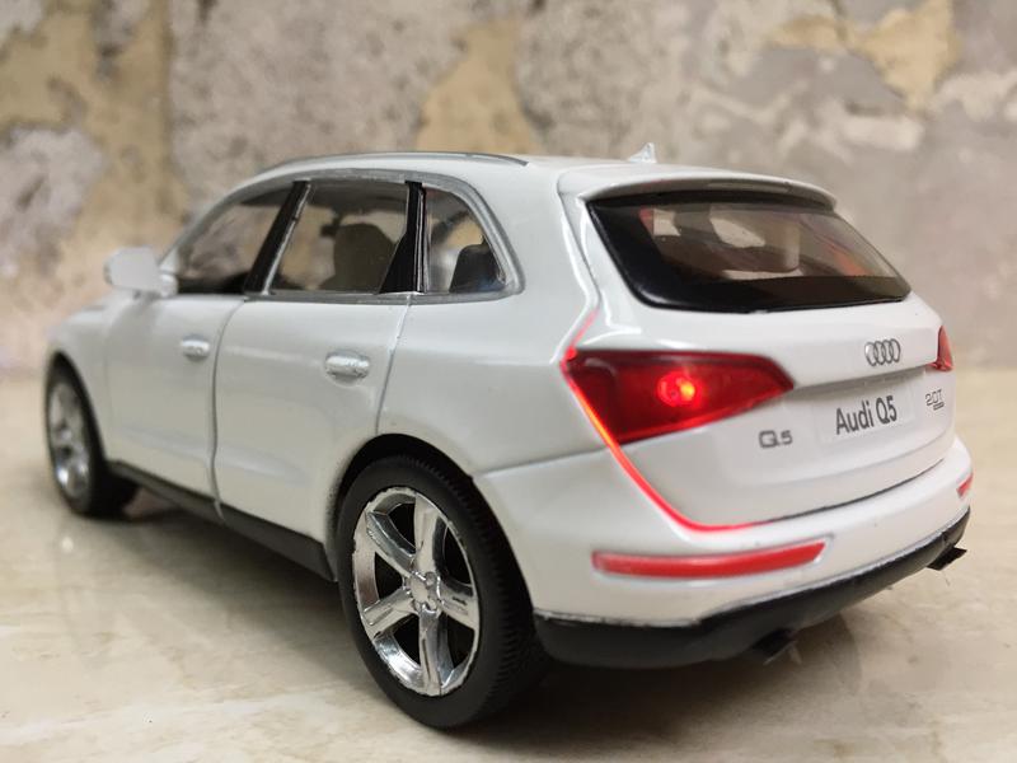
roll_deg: -2.2
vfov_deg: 48.2
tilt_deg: -8.7
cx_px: 508
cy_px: 382
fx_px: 852
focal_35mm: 29
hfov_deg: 61.7
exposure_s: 1/33
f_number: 2.2
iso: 50
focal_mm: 4.15
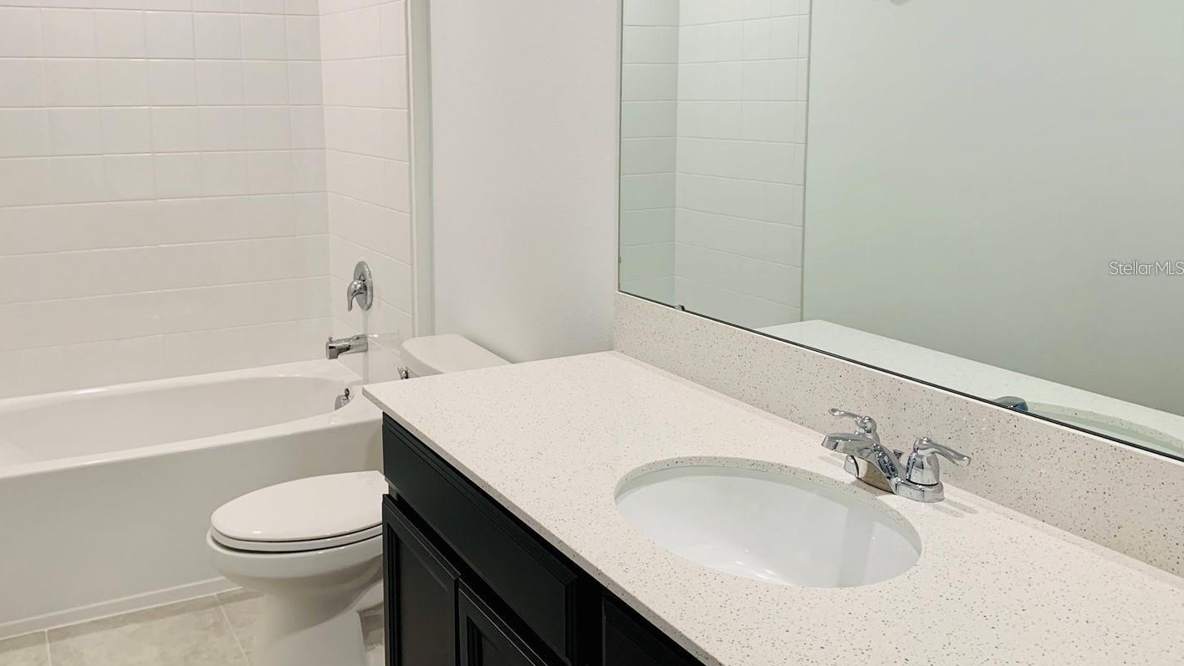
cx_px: 519
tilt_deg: -9.9
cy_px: 267
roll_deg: +0.7
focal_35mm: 32
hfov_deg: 60.8
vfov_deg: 36.6
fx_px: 1005
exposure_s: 1/120
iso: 100
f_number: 1.8
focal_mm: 4.25
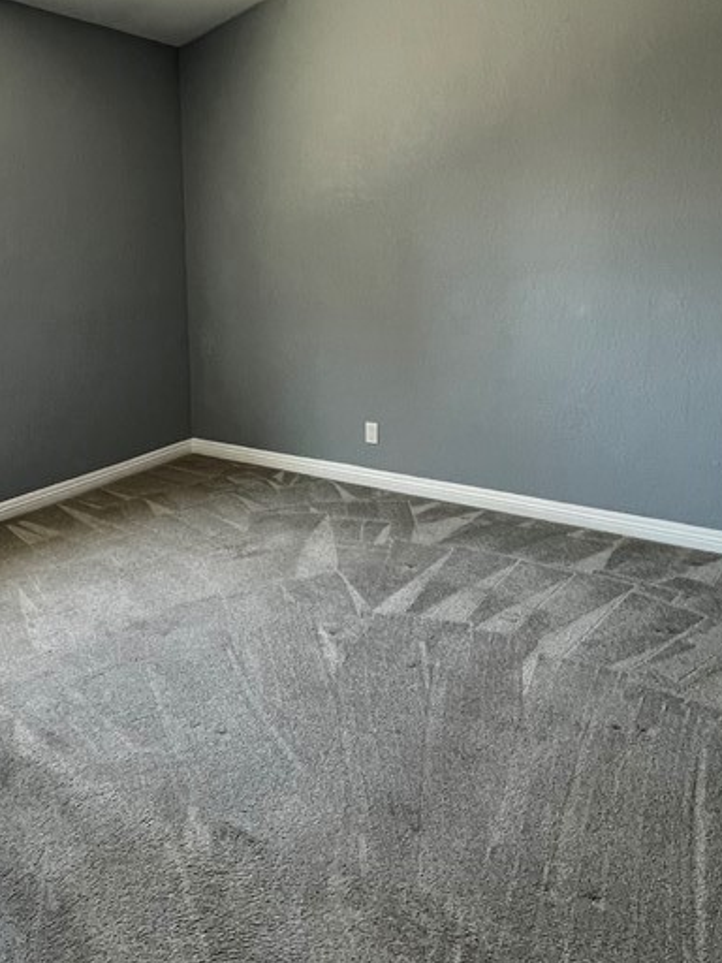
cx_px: 267
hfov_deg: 52.4
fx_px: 723
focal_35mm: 26
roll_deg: +1.1
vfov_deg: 66.6
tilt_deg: -9.7
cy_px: 380
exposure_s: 1/120
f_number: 1.8
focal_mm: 1.57
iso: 200
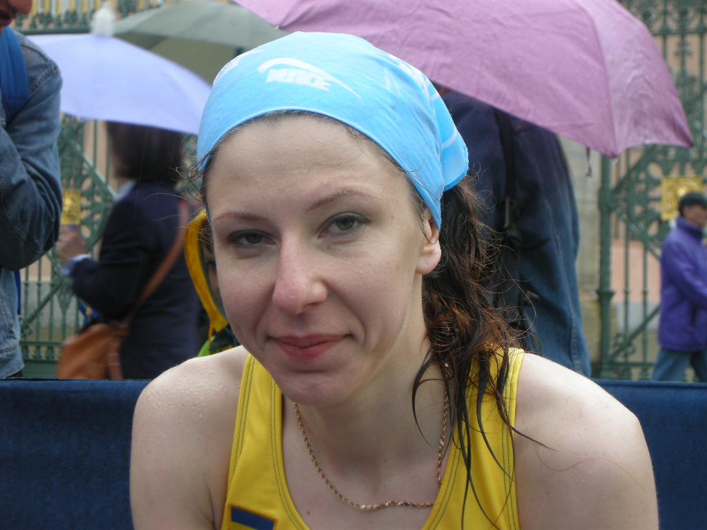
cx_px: 354
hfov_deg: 19.4
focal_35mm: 101
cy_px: 265
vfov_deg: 14.6
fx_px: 2063
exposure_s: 1/63.7
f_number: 4.7
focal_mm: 21.5
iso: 65
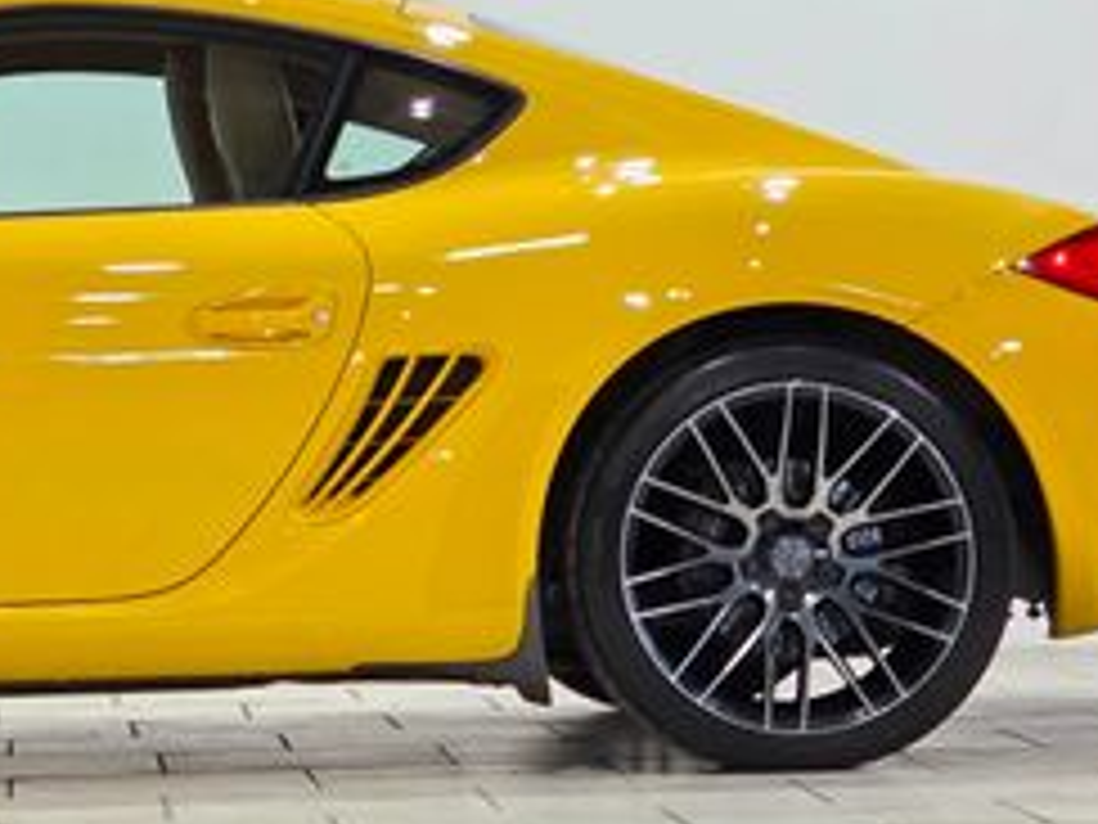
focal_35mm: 181
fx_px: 5741
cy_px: 338
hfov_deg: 10.8
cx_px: -58
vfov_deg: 8.2
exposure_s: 1/120
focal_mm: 7.9
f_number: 2.4
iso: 250
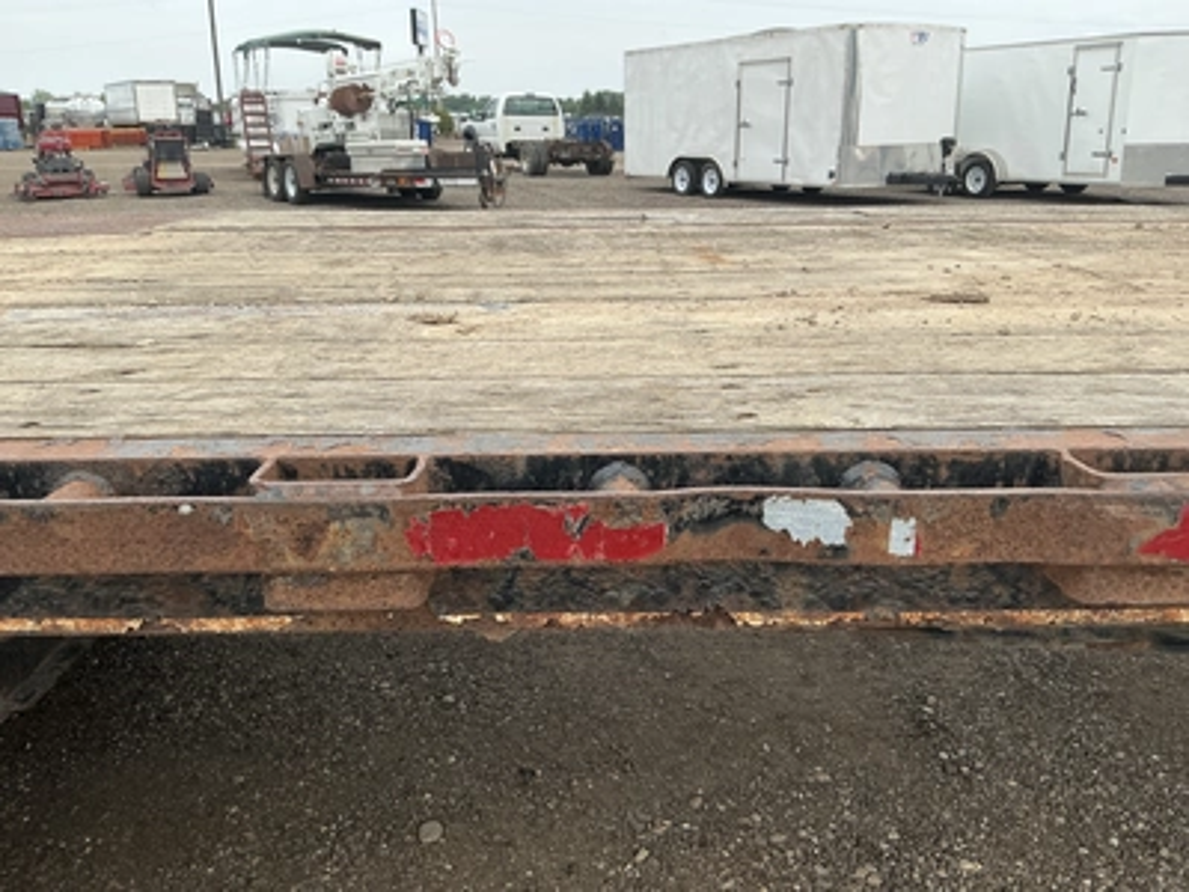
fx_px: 962
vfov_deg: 49.7
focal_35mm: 28
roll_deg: -0.3
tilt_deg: -17.3
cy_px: 446
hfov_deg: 63.4
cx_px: 594
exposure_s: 1/816
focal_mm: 3
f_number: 1.8
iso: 25
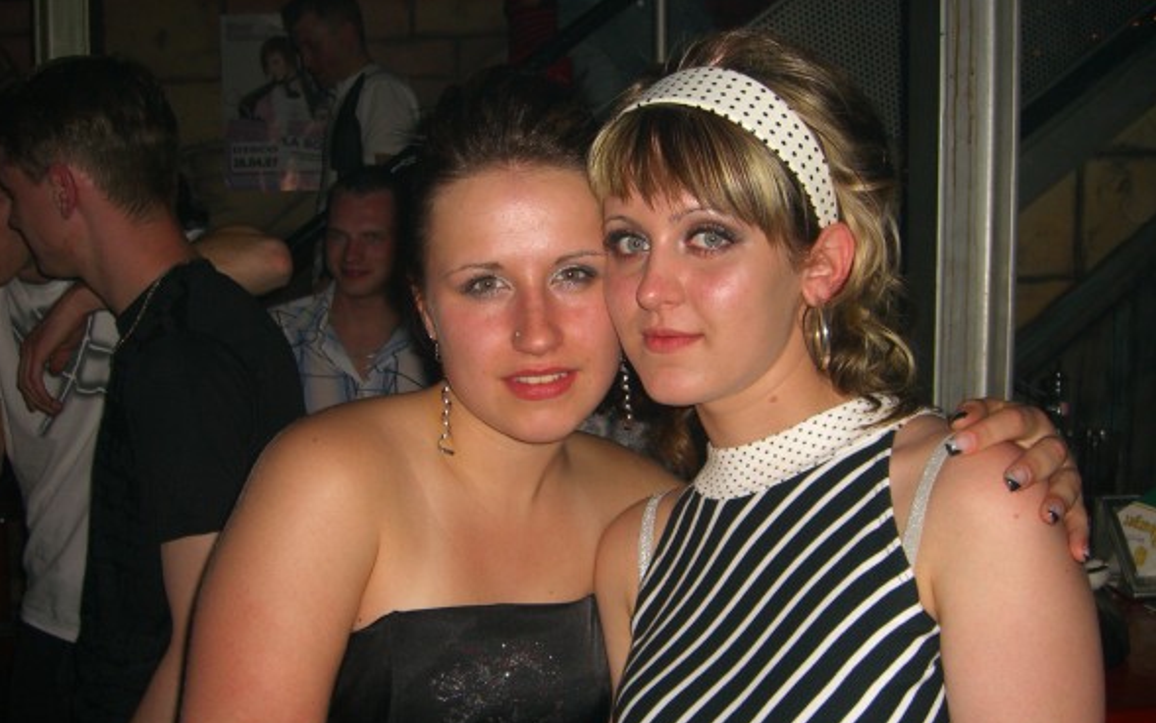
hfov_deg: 48.2
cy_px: 405
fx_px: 1292
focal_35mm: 41
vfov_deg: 31.2
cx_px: 571
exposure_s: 1/60
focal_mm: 7.9
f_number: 2.8
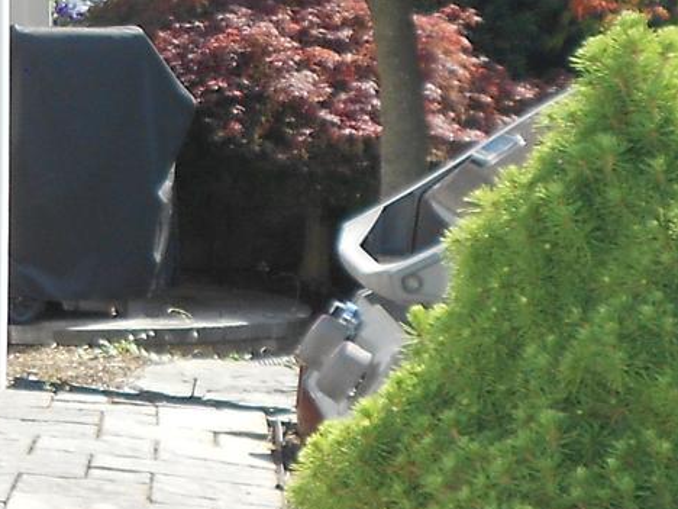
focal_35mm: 140
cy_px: 160
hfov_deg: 12.4
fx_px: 2742
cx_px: -688
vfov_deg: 10.6
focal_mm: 5.8
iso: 80
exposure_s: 1/320
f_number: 3.6
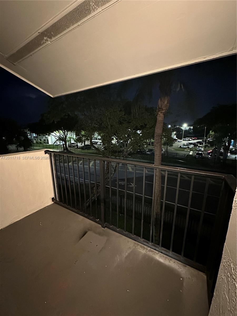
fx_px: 128
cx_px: 118
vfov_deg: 102.1
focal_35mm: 14
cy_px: 158
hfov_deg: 85.7
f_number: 2.2
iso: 2000
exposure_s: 1/24
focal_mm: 2.22
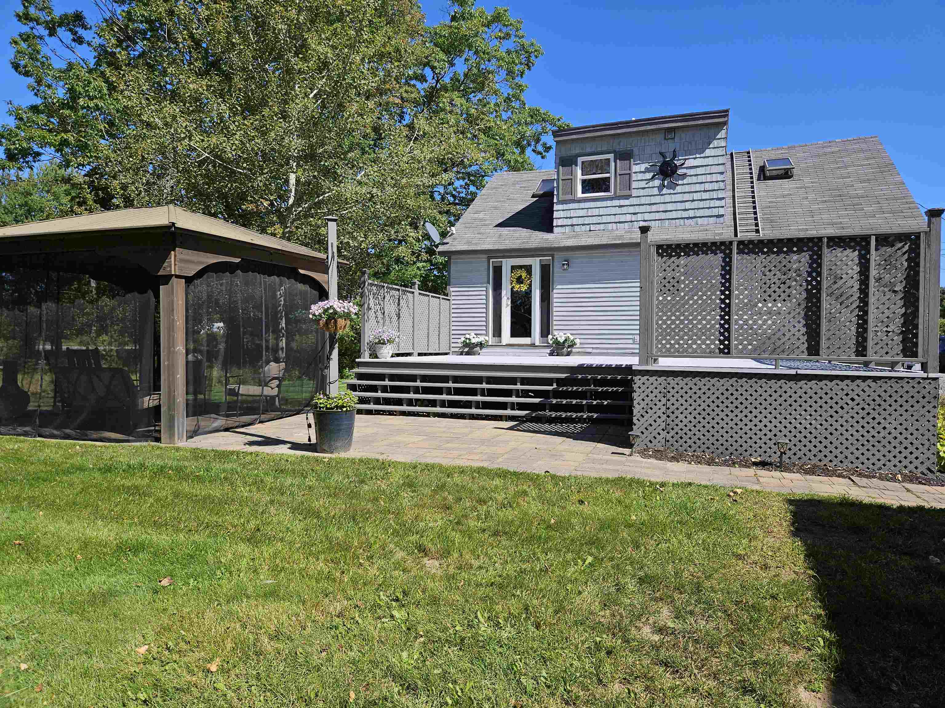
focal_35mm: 23
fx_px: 628
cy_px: 354
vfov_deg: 58.9
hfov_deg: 73.9
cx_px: 472
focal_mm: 5.4
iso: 25
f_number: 1.8
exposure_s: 1/1422
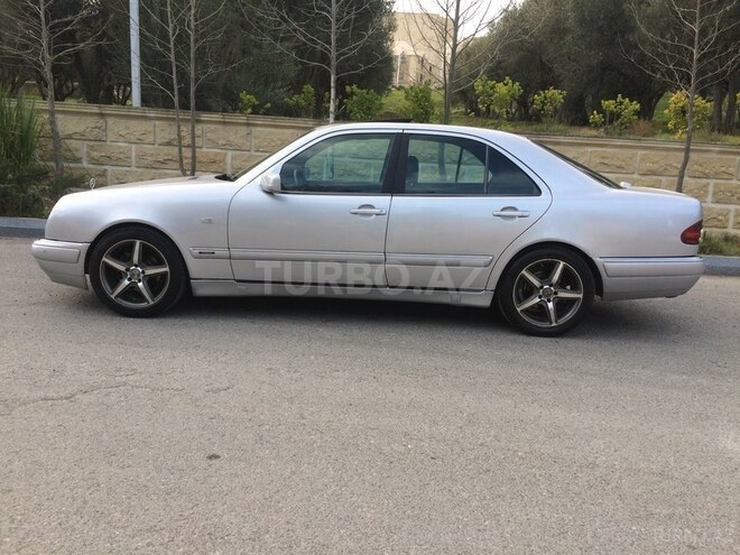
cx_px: 370
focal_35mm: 29
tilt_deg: -7.9
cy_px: 278
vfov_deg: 48.2
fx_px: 620
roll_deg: -3.6
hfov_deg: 61.7
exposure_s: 1/297
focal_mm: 4.15
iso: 32
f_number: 2.2
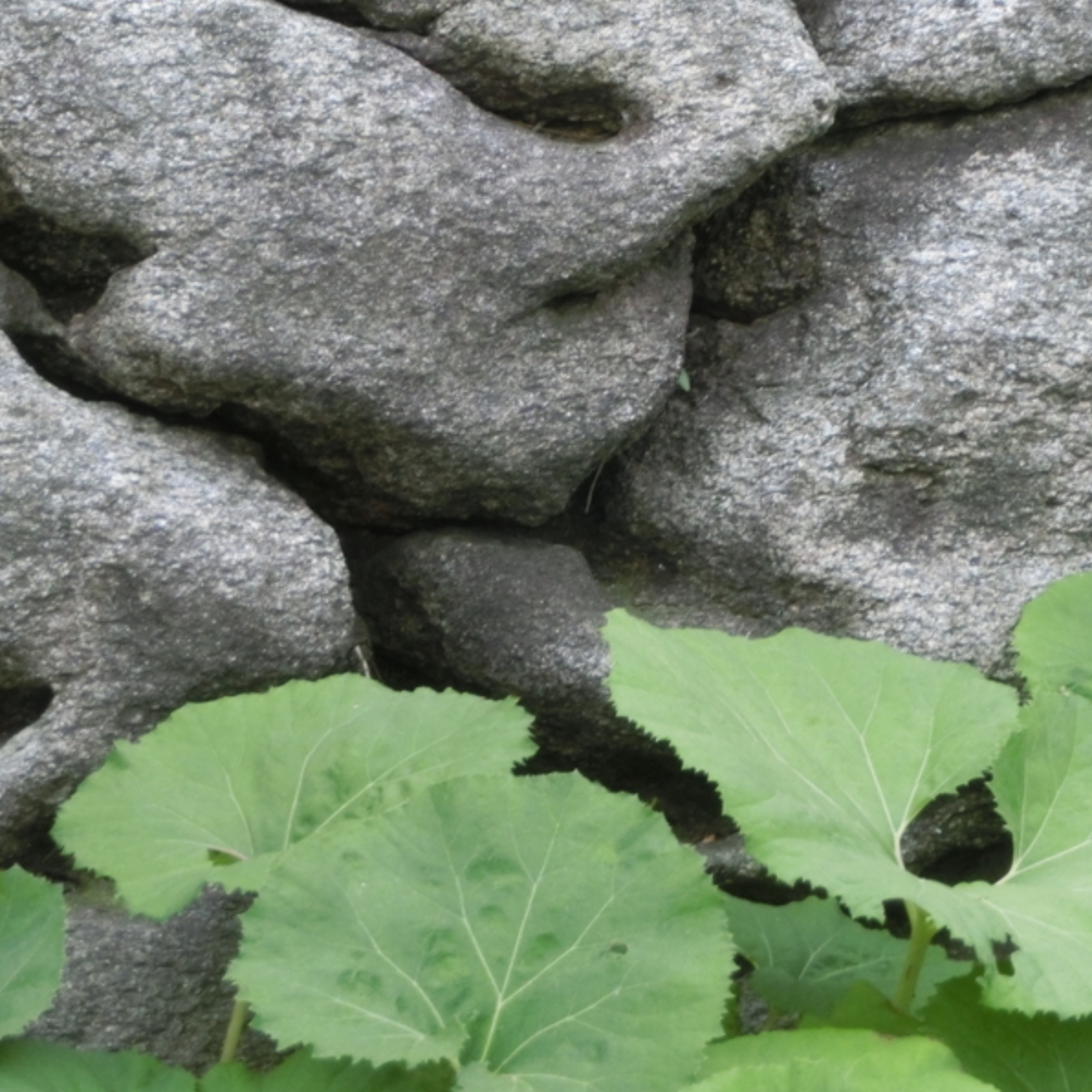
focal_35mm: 178
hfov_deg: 9.8
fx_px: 6353
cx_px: 592
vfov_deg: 9.8
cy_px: 544
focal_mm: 26.72
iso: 640
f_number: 5.7
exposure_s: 1/160
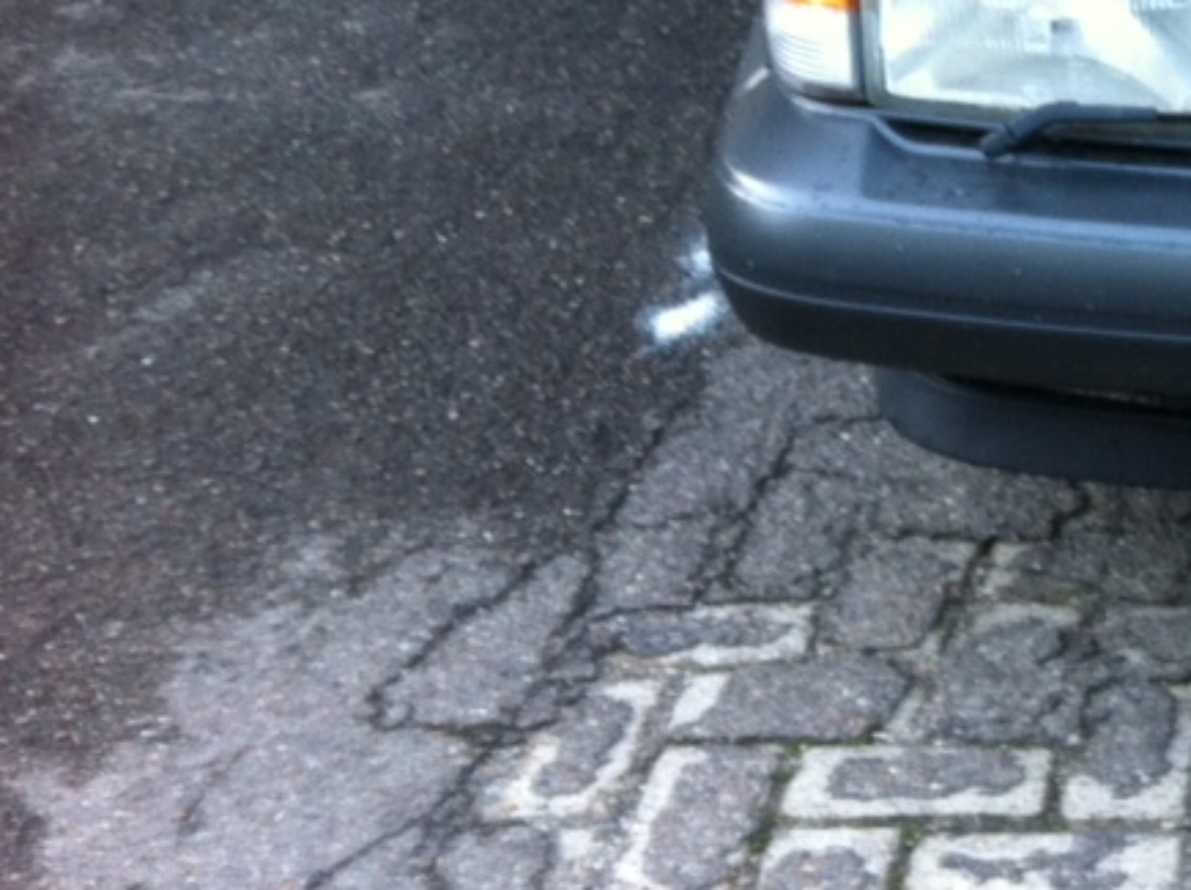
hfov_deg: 17.6
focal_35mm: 103
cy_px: -159
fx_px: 3539
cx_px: 1656
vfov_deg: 13.9
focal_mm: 3.85
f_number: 2.8
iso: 100
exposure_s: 1/17
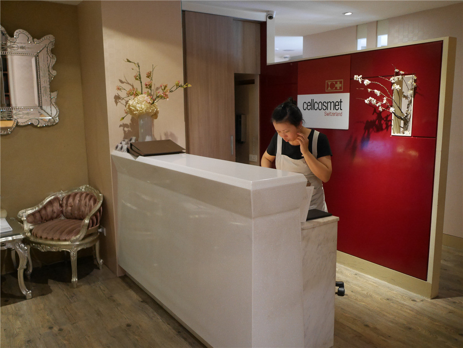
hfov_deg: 59.9
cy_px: 174
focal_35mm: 30
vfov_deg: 46.8
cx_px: 232
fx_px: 401
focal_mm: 15
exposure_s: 1/60
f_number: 1.7
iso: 2000
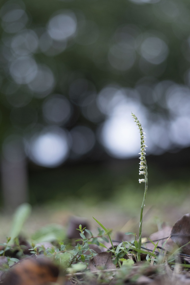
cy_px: 142
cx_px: 95
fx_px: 395
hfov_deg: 27.0
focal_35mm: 50
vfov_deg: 39.6
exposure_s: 1/1000
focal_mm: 50
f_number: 2.2
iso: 800
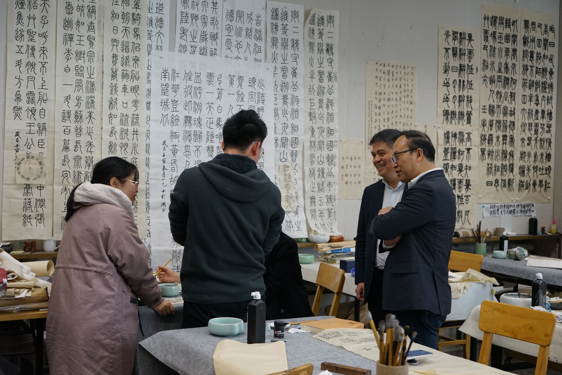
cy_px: 188
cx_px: 281
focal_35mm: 45
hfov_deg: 43.6
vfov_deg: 29.9
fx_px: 702
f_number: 4.5
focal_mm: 45
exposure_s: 1/160
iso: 2000
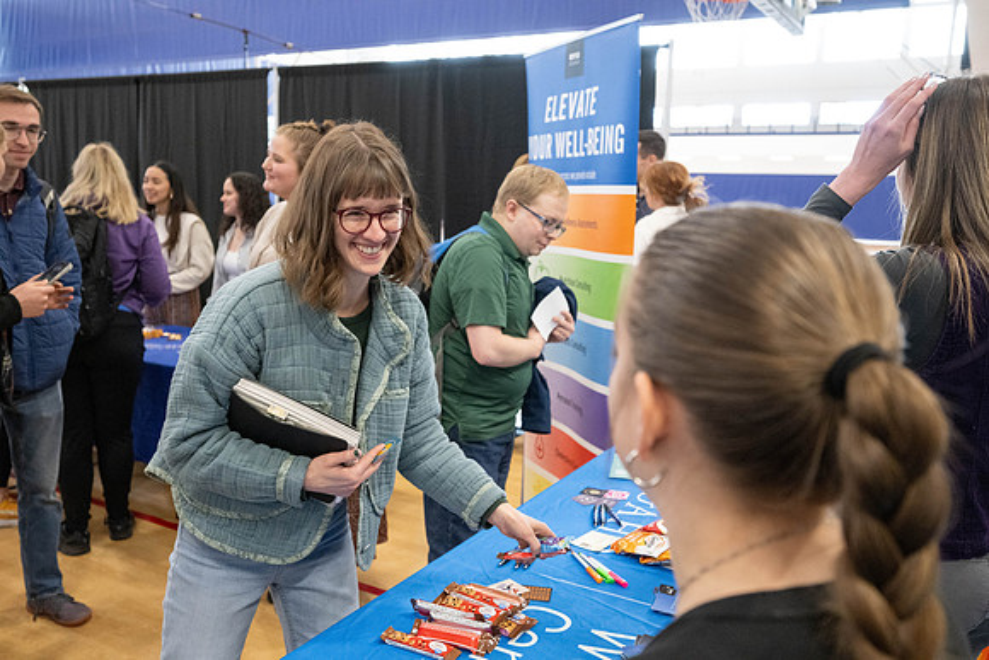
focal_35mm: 30
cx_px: 494
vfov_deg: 43.6
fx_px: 824
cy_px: 330
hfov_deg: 61.9
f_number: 4
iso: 5000
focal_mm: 30
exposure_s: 1/250
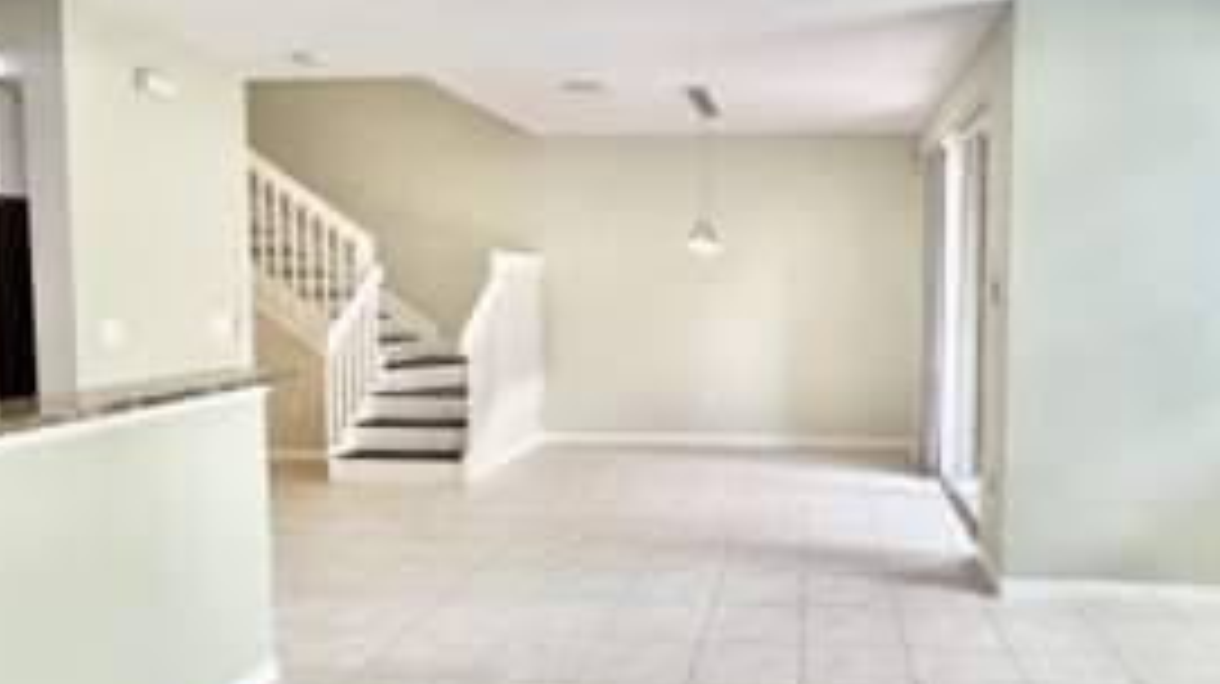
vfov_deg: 42.8
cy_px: 335
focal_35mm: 27
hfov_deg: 68.8
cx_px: 761
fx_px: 873
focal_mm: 2.22
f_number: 2.2
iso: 64
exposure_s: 1/157
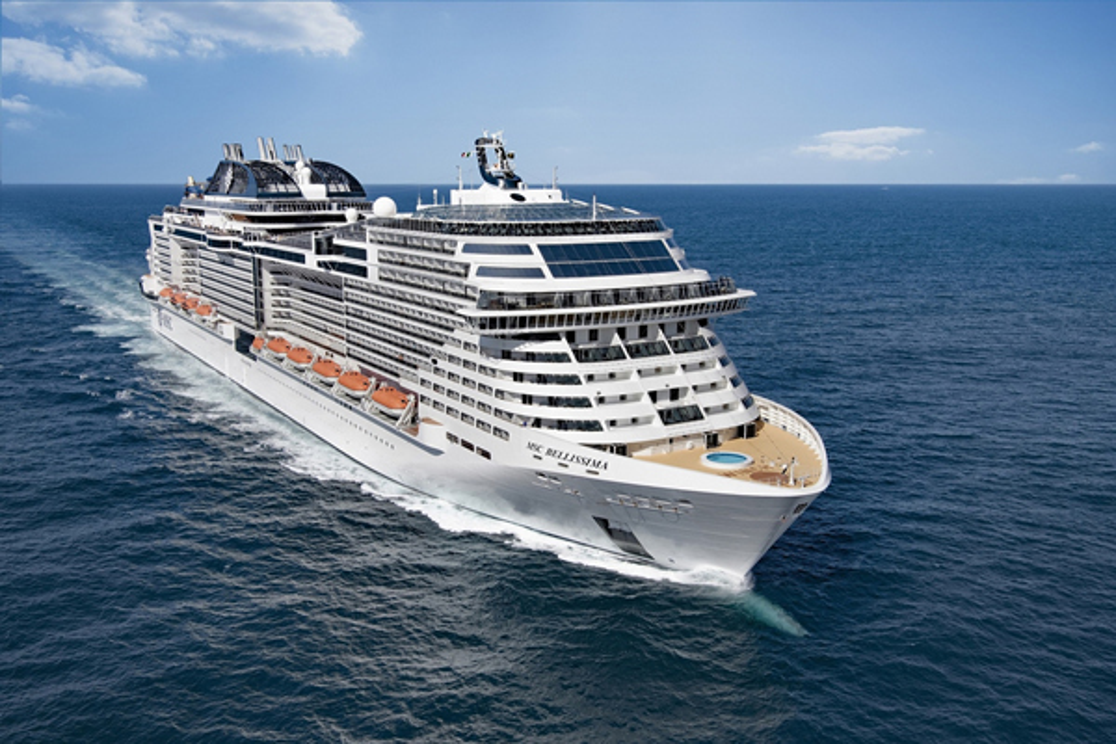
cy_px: 372
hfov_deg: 55.8
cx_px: 558
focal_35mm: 34
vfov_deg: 38.9
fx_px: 1054
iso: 800
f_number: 11
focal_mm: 34
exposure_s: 1/1600
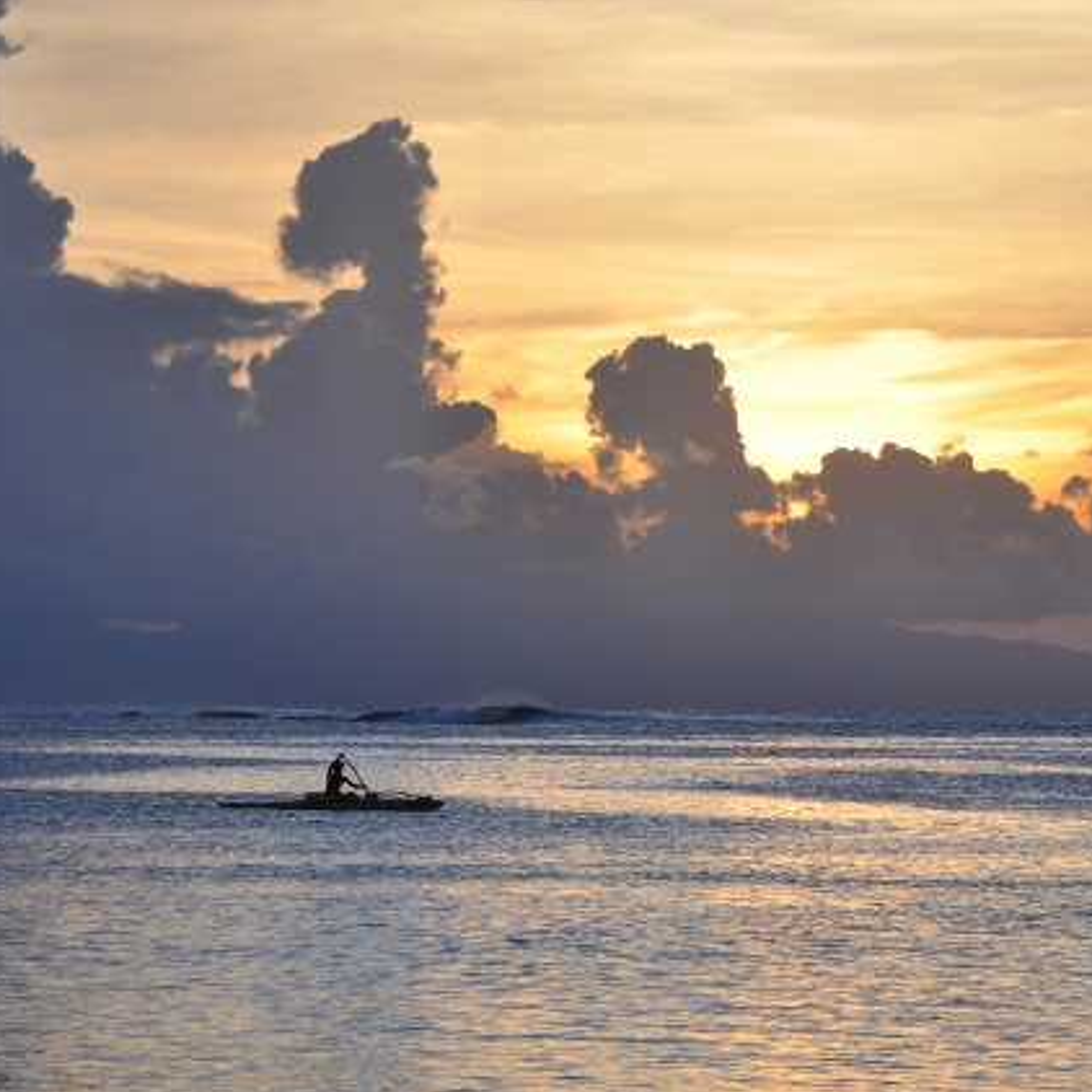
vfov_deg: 8.6
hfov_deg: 8.6
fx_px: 7232
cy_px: 547
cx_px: 647
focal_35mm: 203
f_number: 9
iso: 200
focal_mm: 105
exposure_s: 1/320
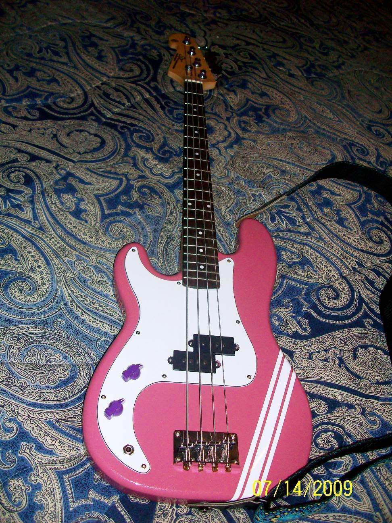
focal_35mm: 34
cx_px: 196
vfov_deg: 54.0
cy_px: 262
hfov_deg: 41.8
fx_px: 513
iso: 160
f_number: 2.8
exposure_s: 1/60
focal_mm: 5.7
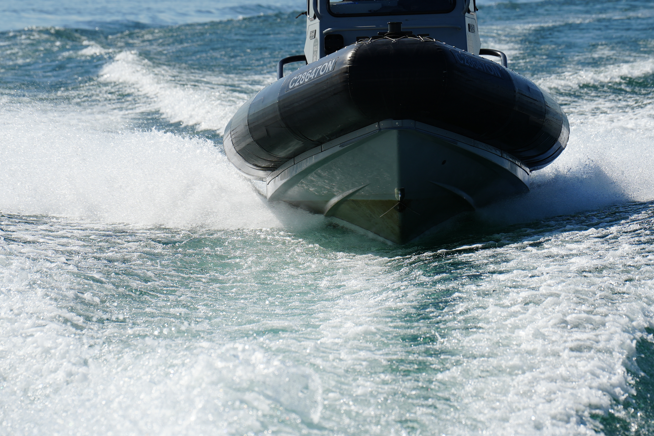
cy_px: 94
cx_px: 390
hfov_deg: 7.6
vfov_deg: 5.0
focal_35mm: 272
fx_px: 4941
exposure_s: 1/1000
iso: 100
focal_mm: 150
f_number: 5
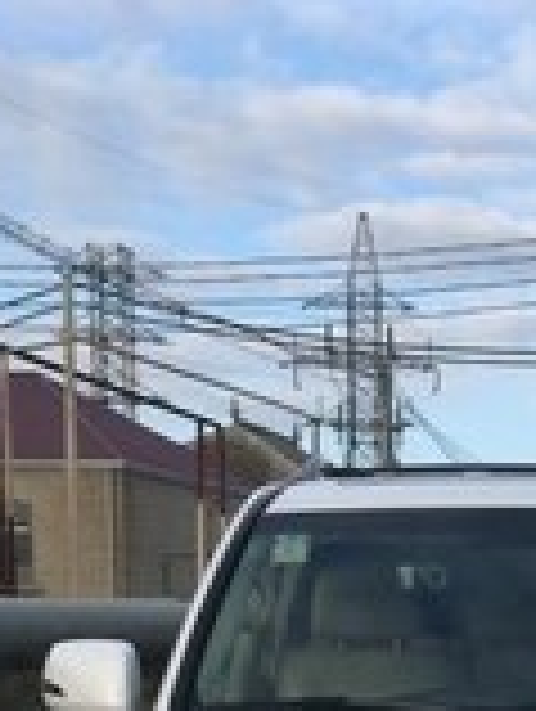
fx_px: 1874
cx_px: 635
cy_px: 1035
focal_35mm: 91
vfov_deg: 19.1
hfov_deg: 15.7
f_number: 2.2
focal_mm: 4.15
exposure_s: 1/725
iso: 25
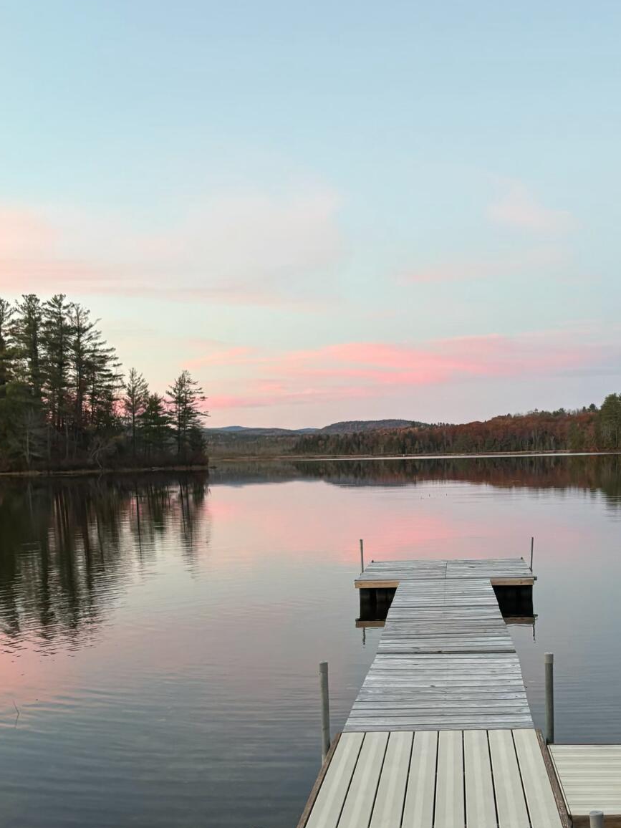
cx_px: 440
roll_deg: +2.0
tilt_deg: -3.9
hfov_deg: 31.8
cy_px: 521
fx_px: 1076
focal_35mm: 45
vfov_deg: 41.7
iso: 160
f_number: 1.6
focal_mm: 5.96
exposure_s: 1/60
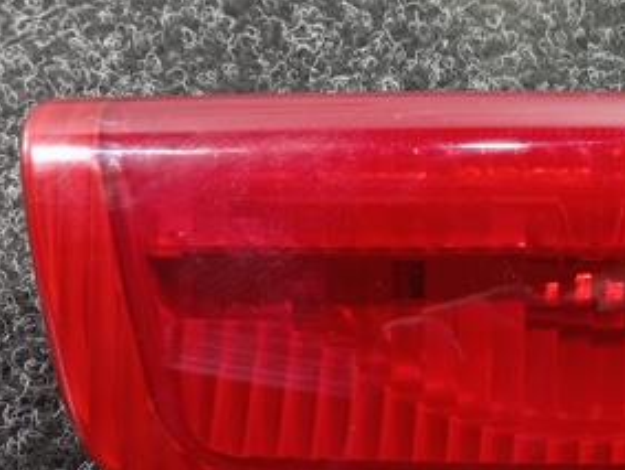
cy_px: 296
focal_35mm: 63
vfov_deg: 23.3
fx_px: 1139
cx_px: 582
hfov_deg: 29.2
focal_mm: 4.22
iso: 572
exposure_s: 1/33.3
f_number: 1.8
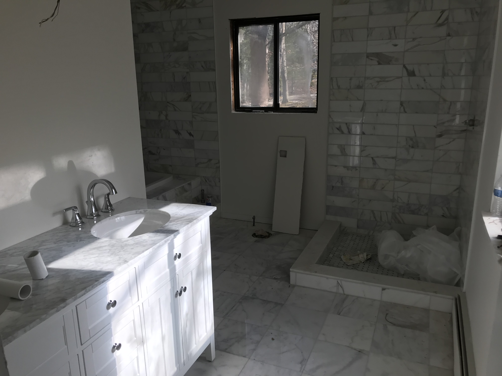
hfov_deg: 63.4
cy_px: 188
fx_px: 406
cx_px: 251
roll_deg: +0.7
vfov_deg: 49.7
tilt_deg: -14.8
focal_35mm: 28
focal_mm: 3.99
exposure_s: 1/507
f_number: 1.8
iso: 20
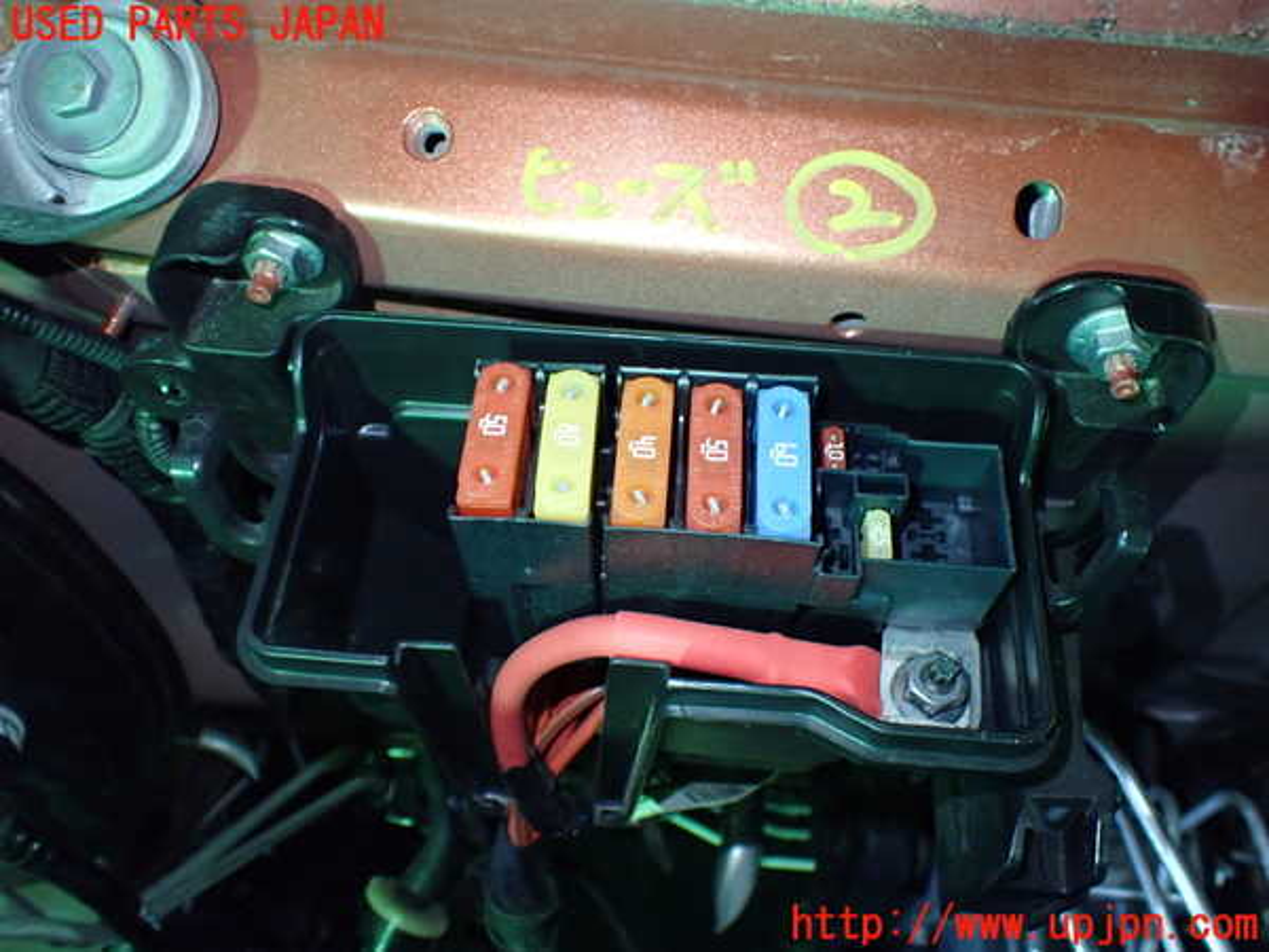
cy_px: 476
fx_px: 1100
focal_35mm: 30
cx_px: 634
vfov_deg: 46.8
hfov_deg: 60.0
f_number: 2.3
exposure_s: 1/40
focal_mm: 5.4
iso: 800
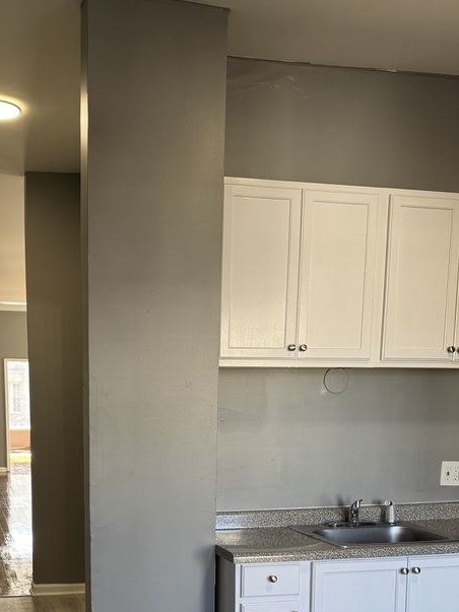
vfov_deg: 41.7
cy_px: 501
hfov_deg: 33.3
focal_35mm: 43
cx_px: 148
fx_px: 760
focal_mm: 6.76
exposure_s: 1/120
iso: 100
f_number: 1.78
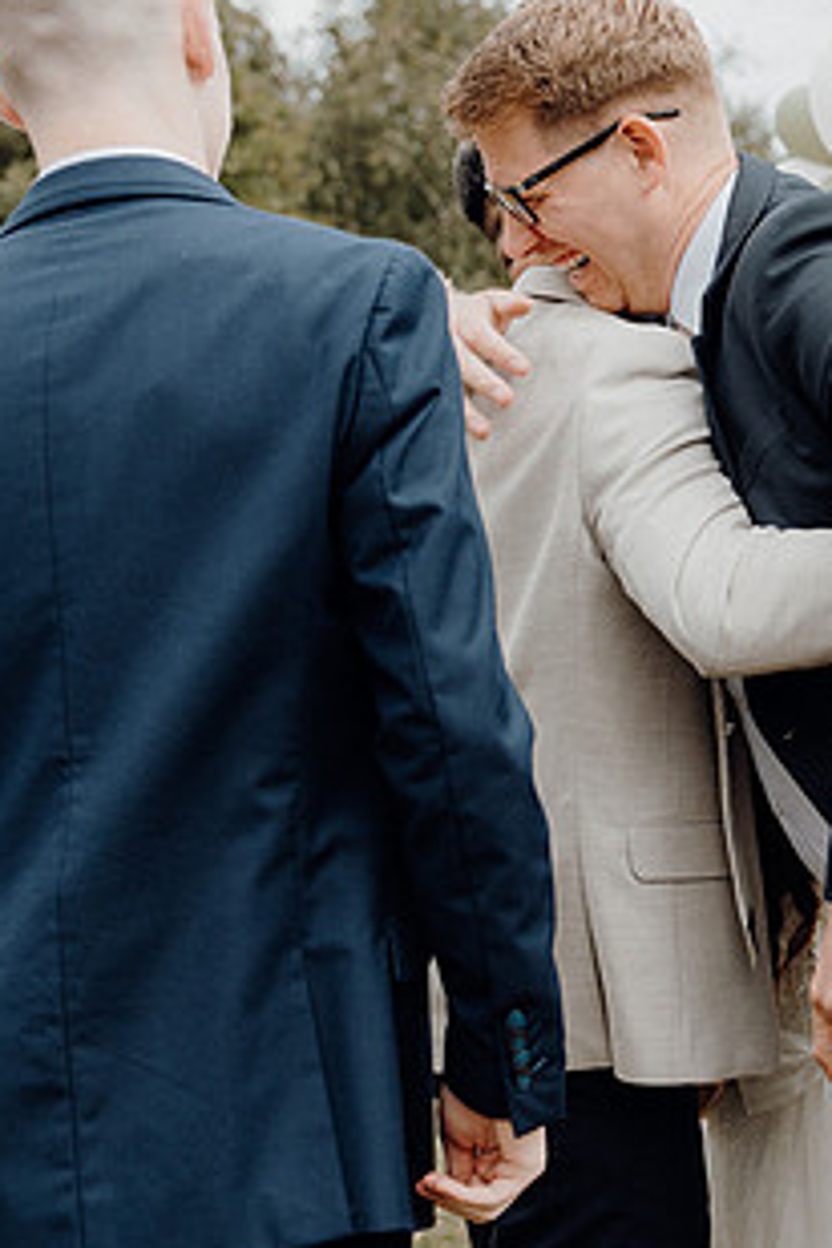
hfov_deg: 17.7
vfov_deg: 27.0
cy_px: 664
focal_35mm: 75
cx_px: 868
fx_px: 2600
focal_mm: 40
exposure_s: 1/500
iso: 125
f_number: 3.5
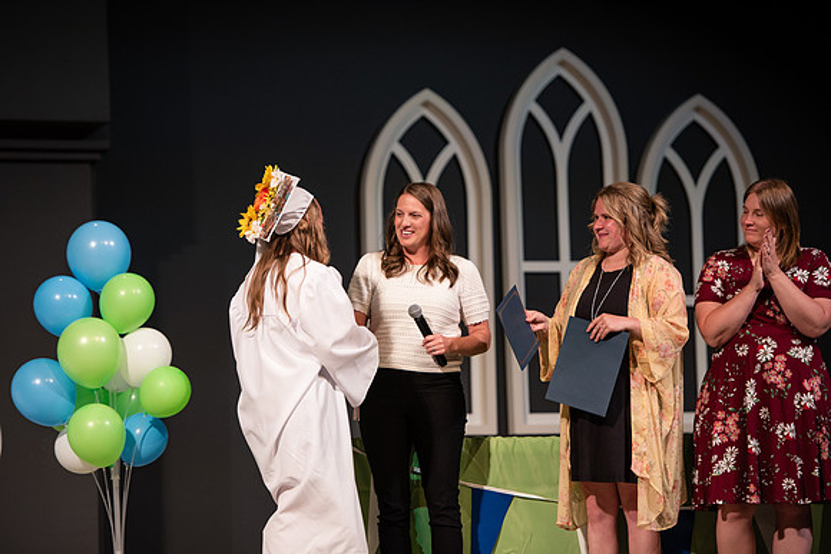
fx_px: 3463
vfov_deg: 9.2
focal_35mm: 150
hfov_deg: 13.7
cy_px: 277
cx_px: 416
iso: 800
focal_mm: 150
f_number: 2.8
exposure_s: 1/250
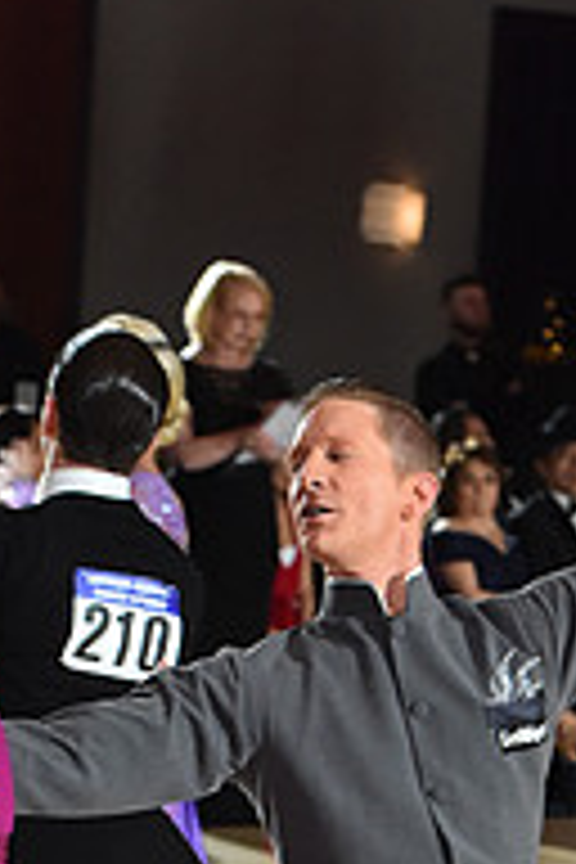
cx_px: 191
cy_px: 1166
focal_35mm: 260
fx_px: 6240
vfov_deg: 7.8
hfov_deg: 5.3
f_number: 5
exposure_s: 1/250
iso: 2500
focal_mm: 86
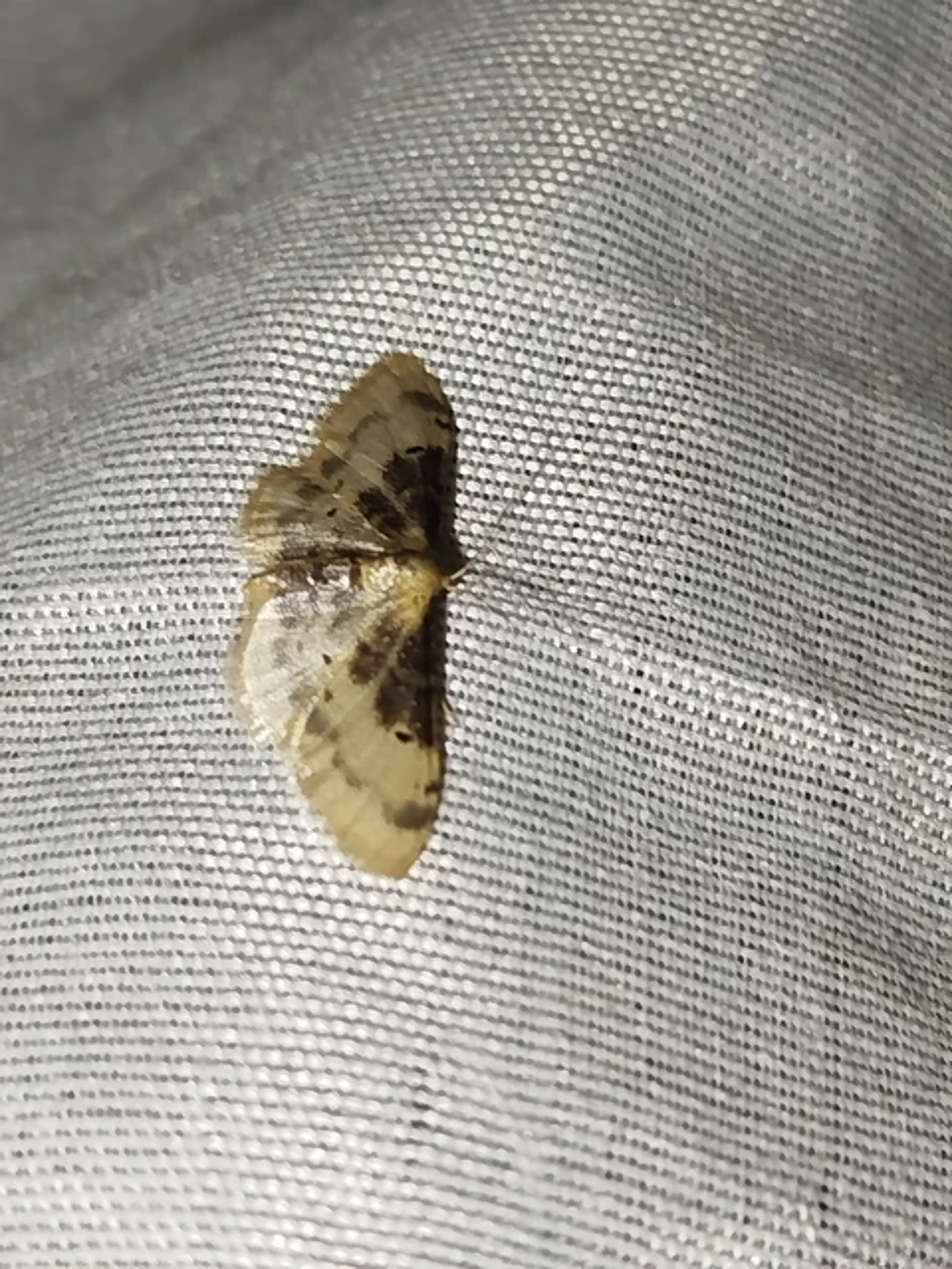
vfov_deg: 24.7
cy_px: 634
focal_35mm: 79
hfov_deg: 18.7
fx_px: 2897
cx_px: 476
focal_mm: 5.31
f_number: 1.7
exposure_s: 1/50
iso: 100
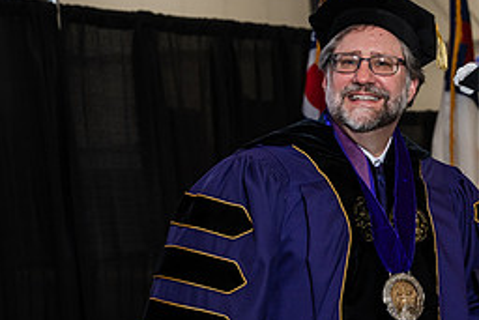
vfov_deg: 9.0
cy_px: 274
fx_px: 2024
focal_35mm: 152
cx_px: 423
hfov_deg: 13.4
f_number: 5
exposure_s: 1/200
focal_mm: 67
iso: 1250
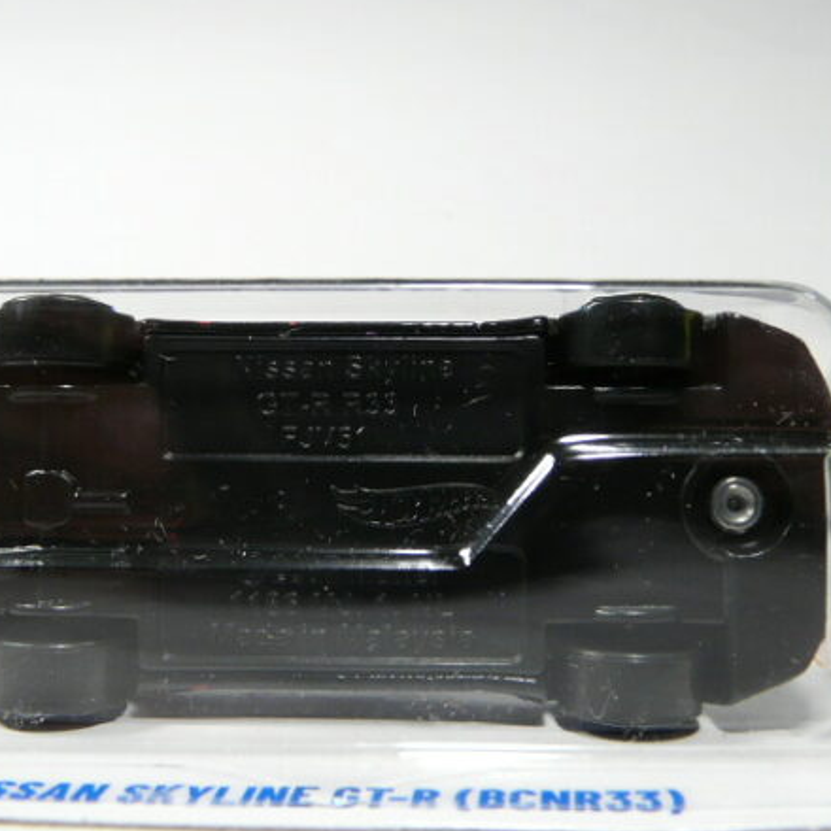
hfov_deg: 36.0
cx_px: 359
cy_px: 414
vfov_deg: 36.1
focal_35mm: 47
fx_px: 1277
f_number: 2.8
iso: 100
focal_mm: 4.6
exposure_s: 1/60
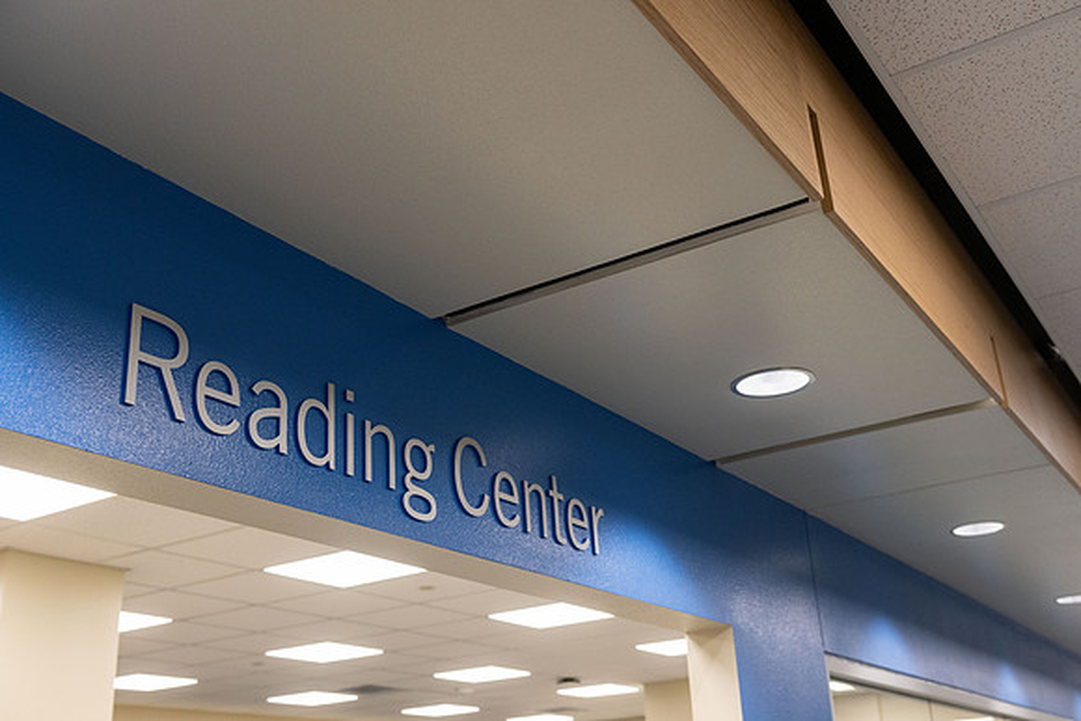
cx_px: 540
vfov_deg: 35.1
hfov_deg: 50.7
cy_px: 360
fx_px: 1141
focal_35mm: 38
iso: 1600
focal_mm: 38
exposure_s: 1/160
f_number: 5
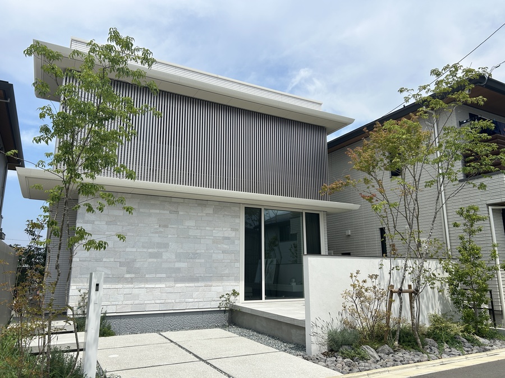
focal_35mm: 26
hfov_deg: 67.3
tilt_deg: +12.4
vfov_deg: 53.1
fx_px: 379
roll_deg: -0.3
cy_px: 189
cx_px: 252
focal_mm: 5.7
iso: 50
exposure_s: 1/5319
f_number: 1.5
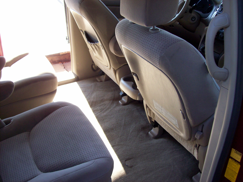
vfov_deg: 39.6
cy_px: 91
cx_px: 122
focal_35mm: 36
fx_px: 253
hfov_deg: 51.4
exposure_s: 1/128
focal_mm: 6
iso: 131
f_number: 2.7
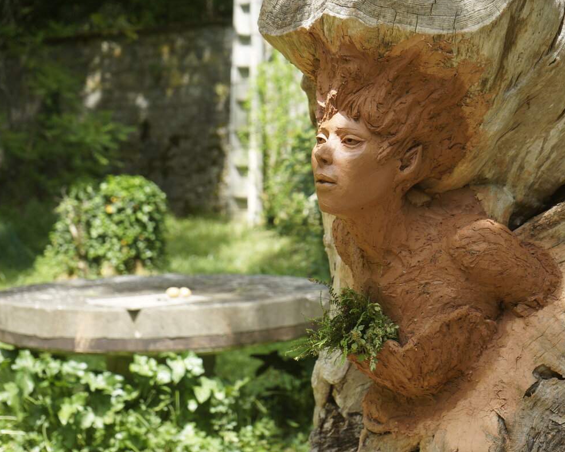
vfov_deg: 19.2
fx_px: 1338
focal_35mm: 80
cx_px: 291
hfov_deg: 23.8
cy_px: 223
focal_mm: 70
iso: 100
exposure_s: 1/125
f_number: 5.6
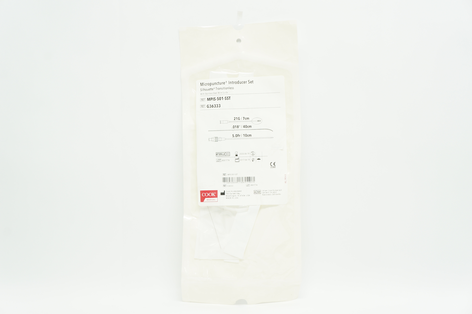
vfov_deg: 26.4
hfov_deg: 38.9
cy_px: 157
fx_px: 668
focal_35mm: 51
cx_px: 236
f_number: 8
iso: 400
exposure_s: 1/25
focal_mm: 34
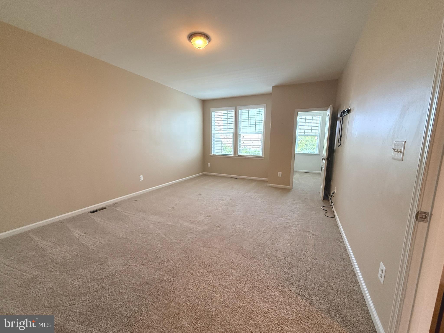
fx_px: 180
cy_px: 166
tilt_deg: -7.6
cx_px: 222
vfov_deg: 85.7
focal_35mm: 14
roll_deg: -0.4
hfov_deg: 102.1
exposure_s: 1/120
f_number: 2.2
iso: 160
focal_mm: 2.22
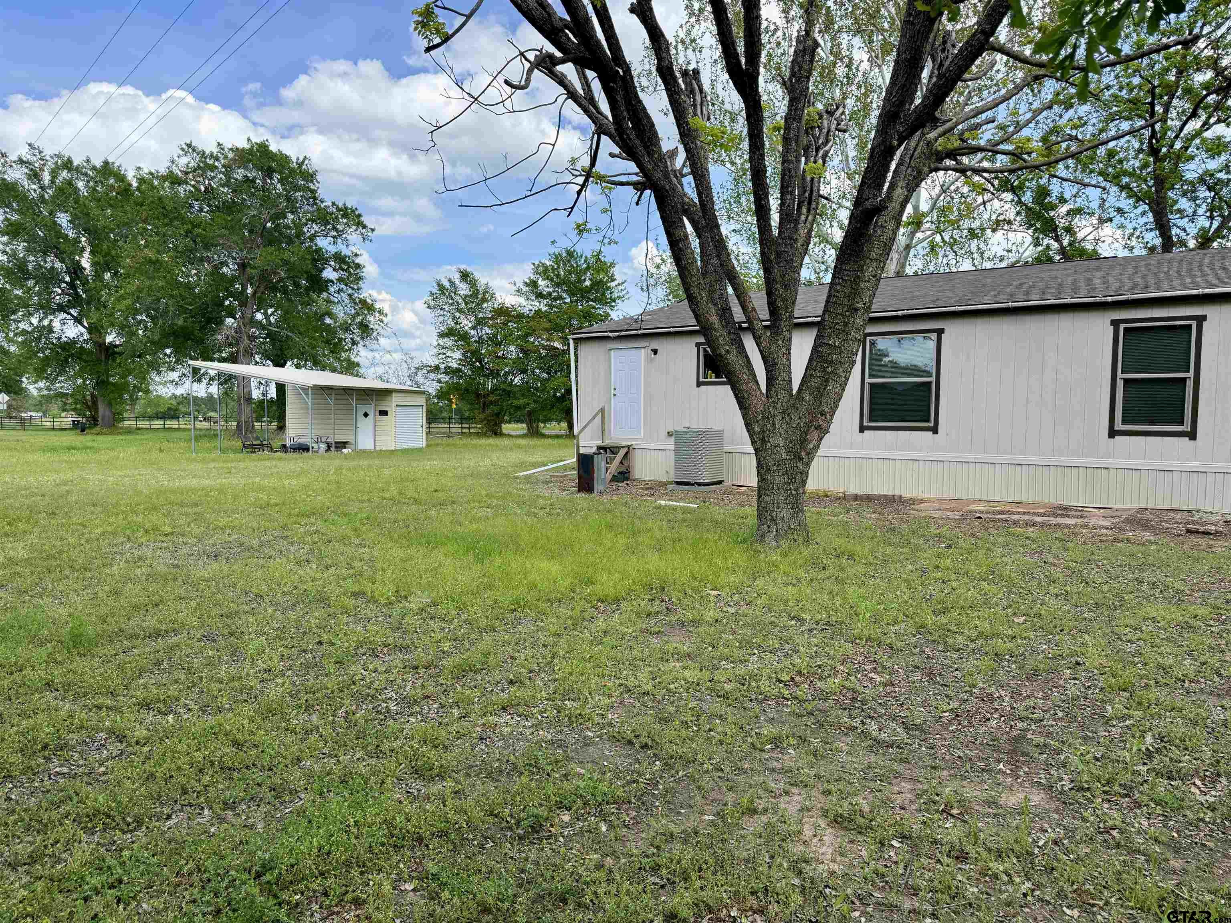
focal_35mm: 24
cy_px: 462
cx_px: 616
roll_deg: -0.1
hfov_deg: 71.6
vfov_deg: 56.8
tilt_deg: -2.9
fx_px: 853
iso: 100
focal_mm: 6.76
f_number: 1.78
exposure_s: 1/2232
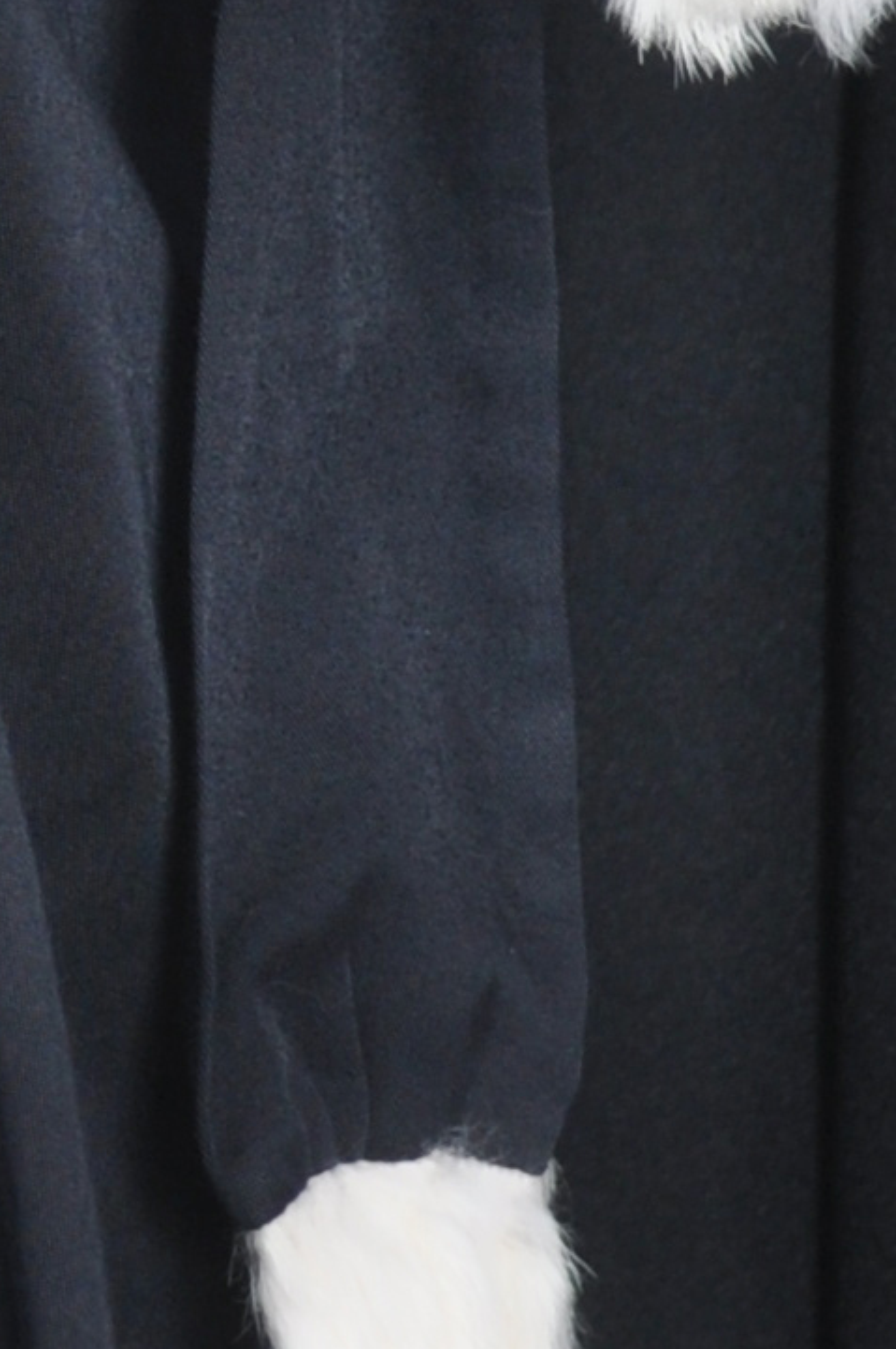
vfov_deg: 3.5
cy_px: -1807
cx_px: -1405
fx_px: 22041
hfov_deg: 2.3
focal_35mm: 589
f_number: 6.3
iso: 200
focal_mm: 66
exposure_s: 1/80
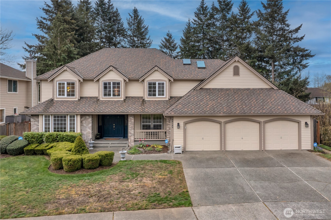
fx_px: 257
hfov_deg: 65.5
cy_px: 110
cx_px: 166
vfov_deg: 46.4
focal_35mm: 28
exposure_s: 1/800
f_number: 5
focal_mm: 10.26
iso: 200
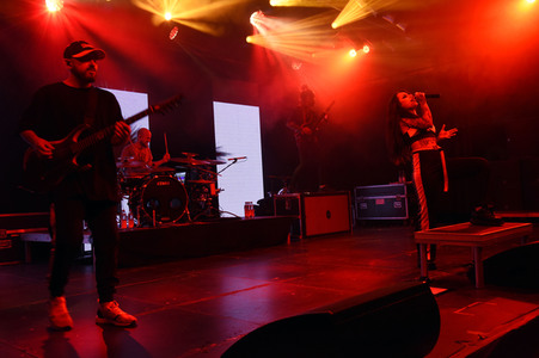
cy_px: 179
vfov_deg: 38.8
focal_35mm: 34
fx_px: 509
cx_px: 270
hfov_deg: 55.8
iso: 2500
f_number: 6.3
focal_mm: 34
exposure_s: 1/60
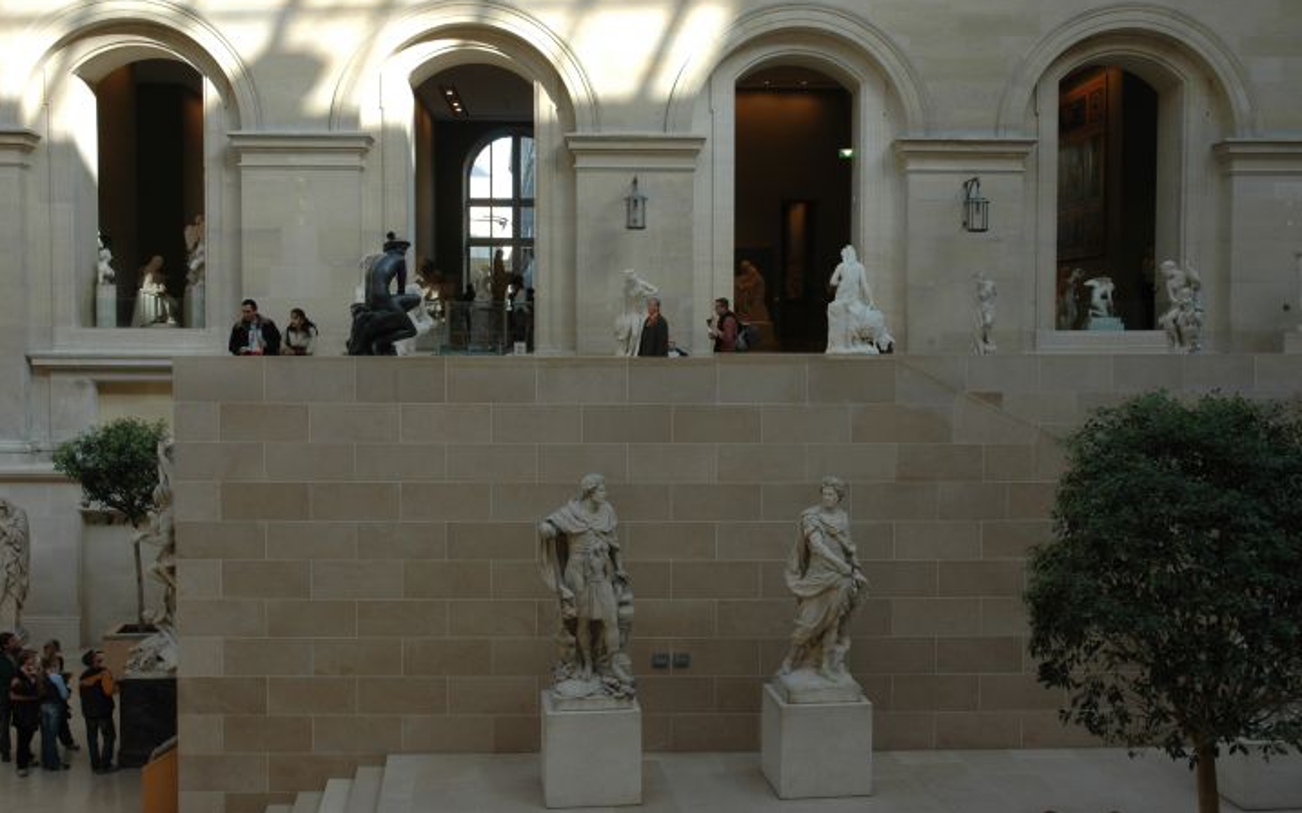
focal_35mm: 42
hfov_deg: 47.7
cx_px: 649
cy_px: 385
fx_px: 1473
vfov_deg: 30.9
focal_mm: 27
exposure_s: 1/30
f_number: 9
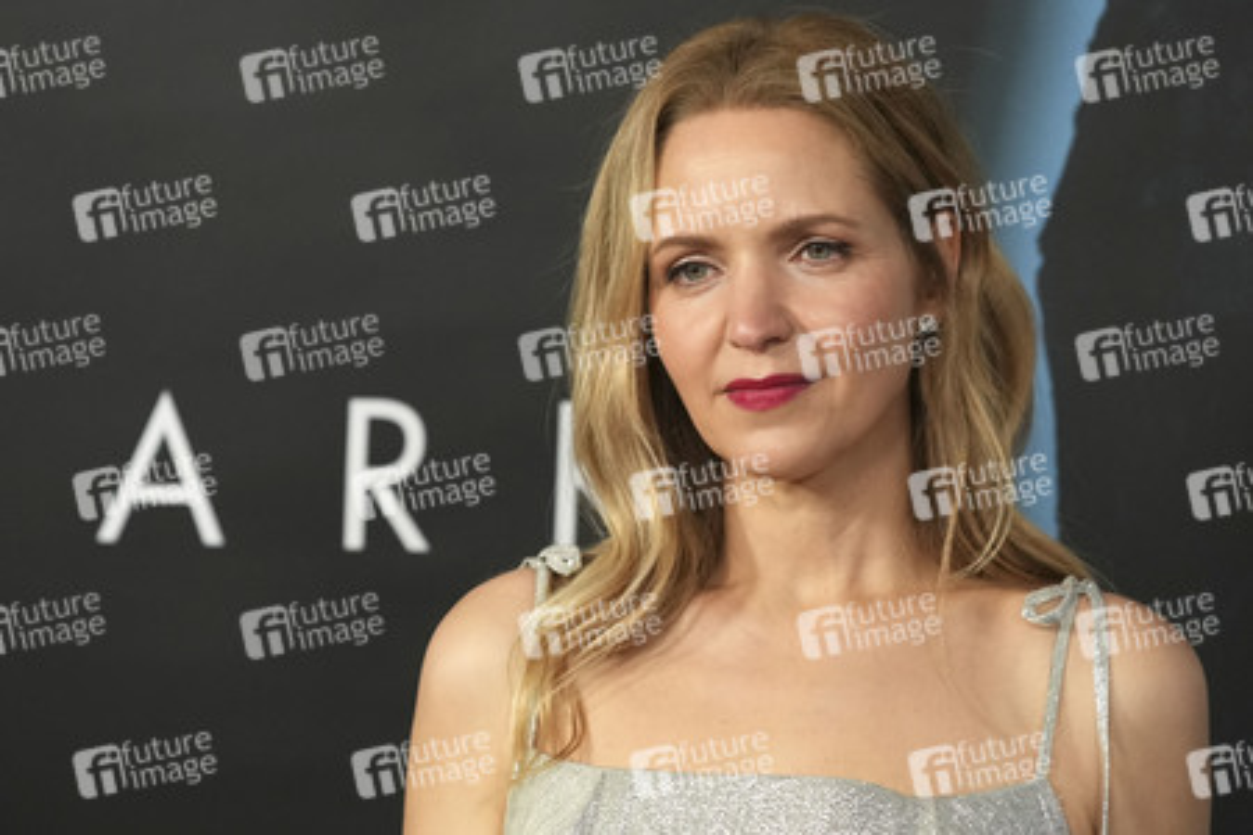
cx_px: 626
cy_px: 418
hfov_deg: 20.4
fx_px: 3480
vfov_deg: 13.7
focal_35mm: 100
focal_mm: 100
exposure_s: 1/400
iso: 8000
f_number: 5.6
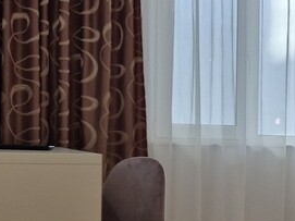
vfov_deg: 16.9
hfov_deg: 19.4
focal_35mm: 87
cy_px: 165
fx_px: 741
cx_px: 455
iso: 100
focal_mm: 5.4
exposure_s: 1/100
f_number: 1.8
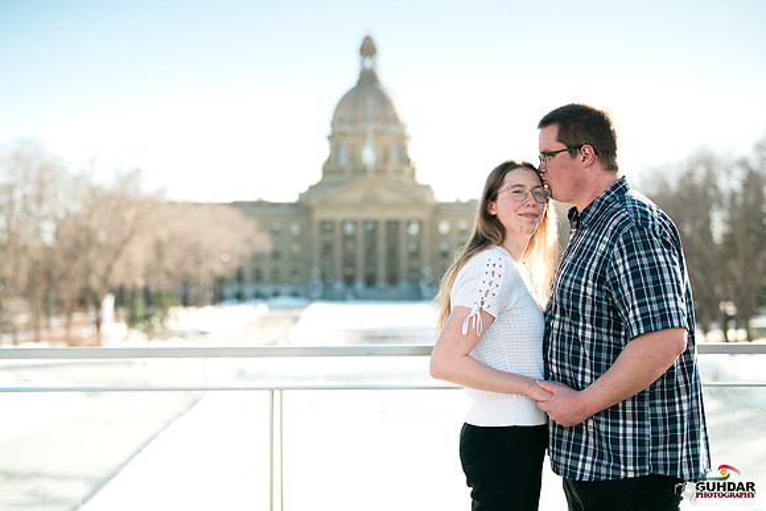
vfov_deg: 25.5
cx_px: 383
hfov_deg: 37.5
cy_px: 256
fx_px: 1128
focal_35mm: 53
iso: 400
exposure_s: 1/8000
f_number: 2
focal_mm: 50
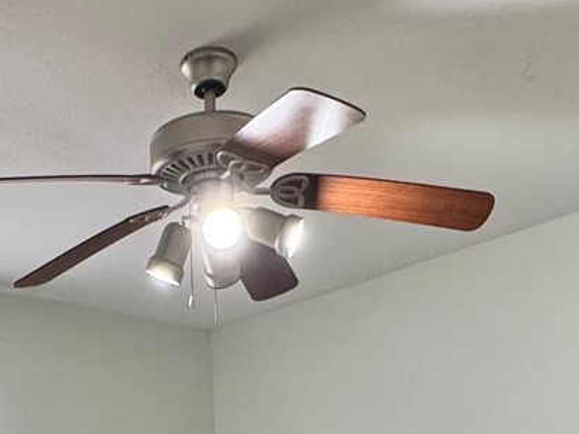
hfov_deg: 34.4
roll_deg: +1.8
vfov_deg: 21.5
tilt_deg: -7.7
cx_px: 168
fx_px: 920
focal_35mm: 55
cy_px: 679
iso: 200
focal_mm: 2.22
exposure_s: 1/60
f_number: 2.2
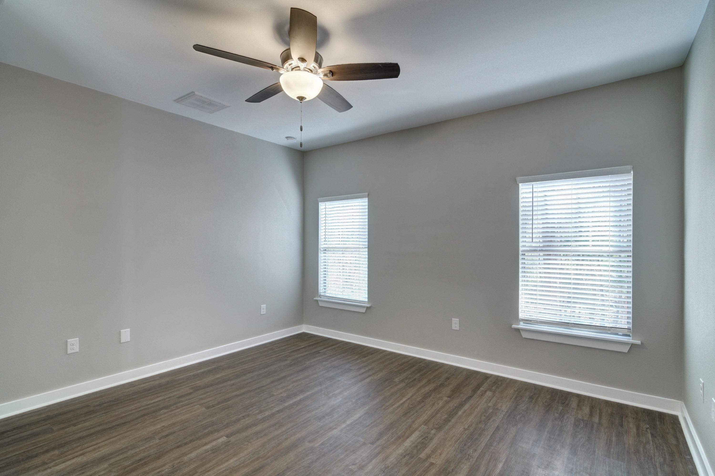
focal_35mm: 16
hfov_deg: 96.7
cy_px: 238
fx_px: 318
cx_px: 358
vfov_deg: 73.7
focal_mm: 11
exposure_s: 1/60
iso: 400
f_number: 8
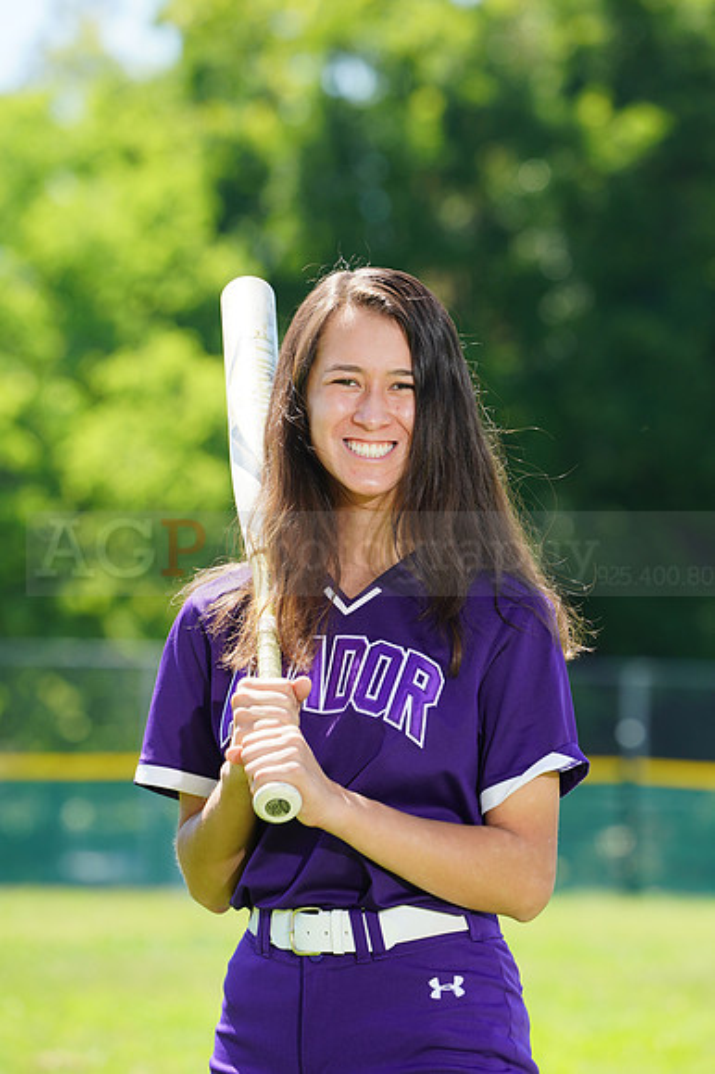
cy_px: 537
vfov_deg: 6.9
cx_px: 358
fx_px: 8947
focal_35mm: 300
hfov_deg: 4.6
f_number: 9
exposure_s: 1/160
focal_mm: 300
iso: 200
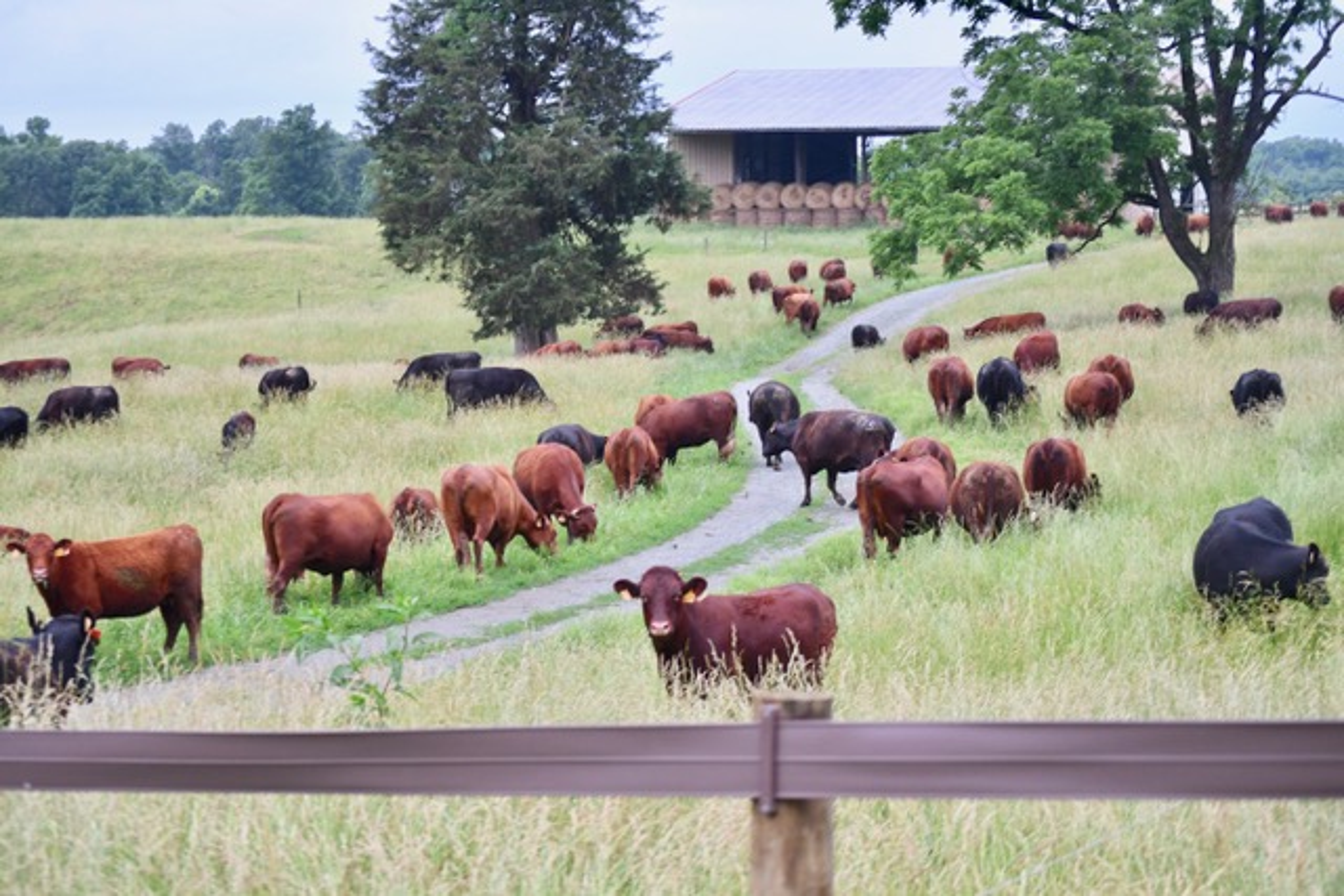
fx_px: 3062
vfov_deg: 16.7
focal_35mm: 82
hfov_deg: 24.8
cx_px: 672
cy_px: 448
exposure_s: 1/125
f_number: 4.2
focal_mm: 55
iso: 800
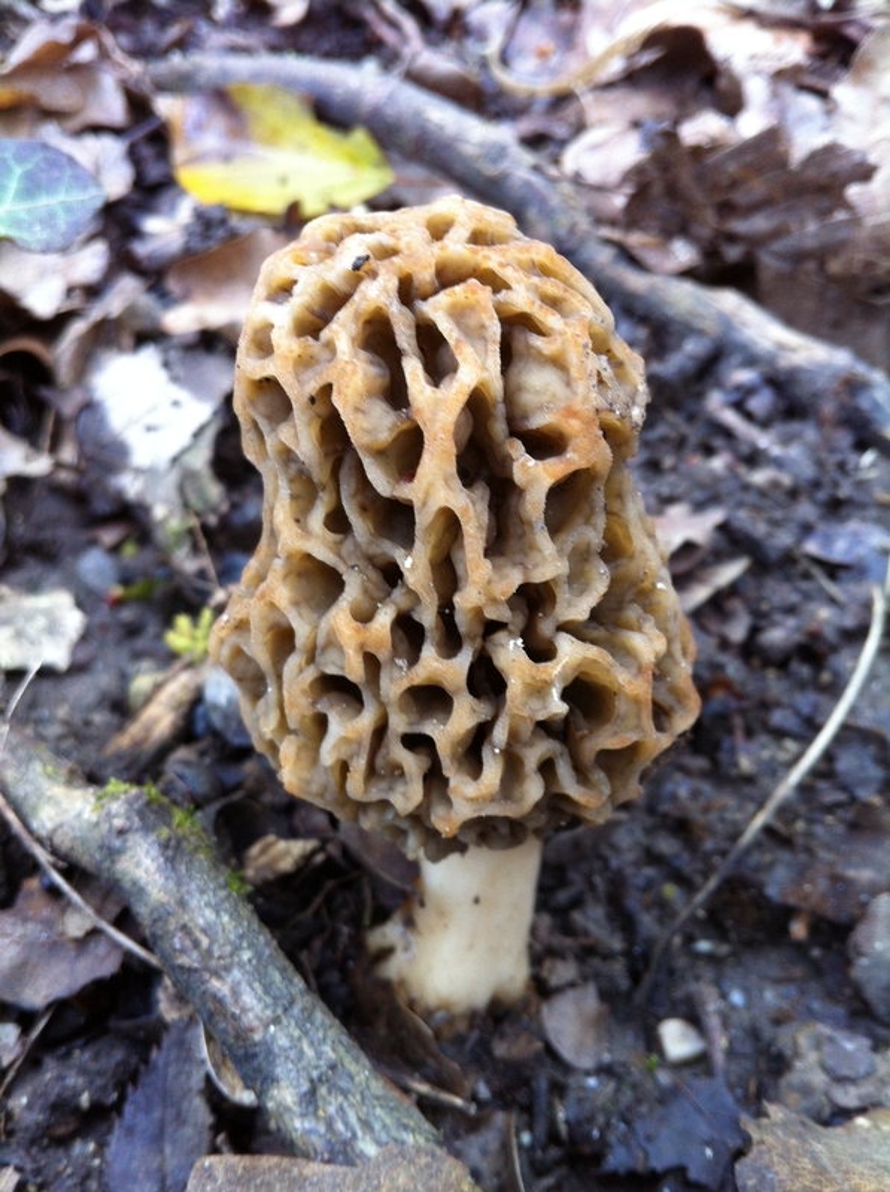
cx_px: 445
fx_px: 1204
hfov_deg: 40.6
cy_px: 596
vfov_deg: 52.7
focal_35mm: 35
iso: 80
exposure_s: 1/15
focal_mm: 3.85
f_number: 2.8
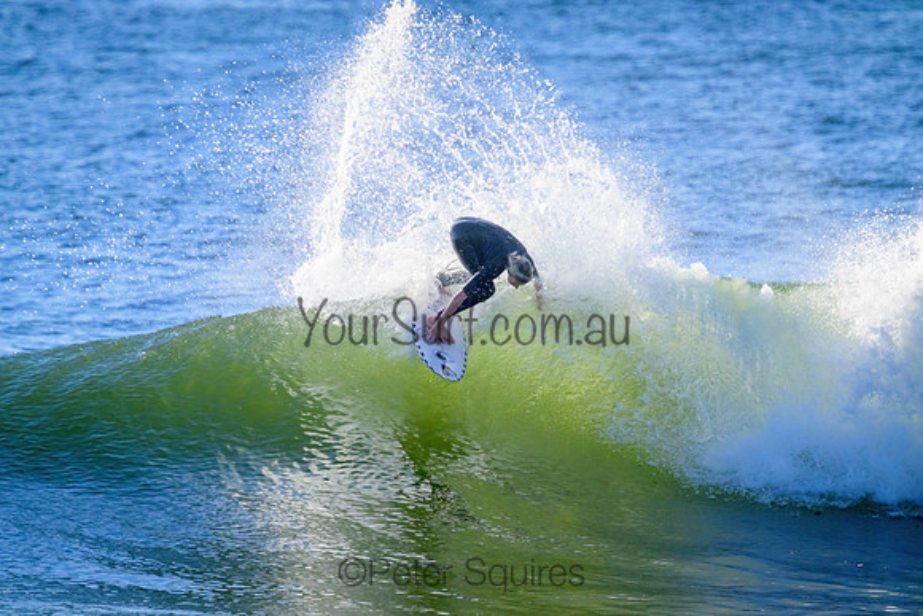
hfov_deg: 2.6
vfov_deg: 1.7
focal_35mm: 800
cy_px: 308
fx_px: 20515
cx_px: 462
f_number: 11
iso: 1400
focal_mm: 800
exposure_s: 1/2000
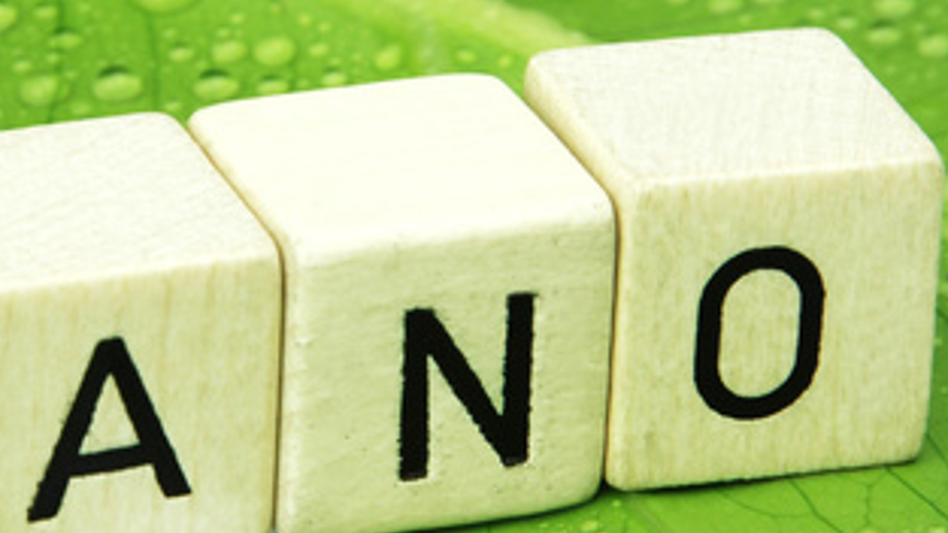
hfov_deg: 6.0
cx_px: 247
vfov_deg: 3.4
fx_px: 9084
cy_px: 159
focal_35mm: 361
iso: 200
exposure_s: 1/13
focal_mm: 85
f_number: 16
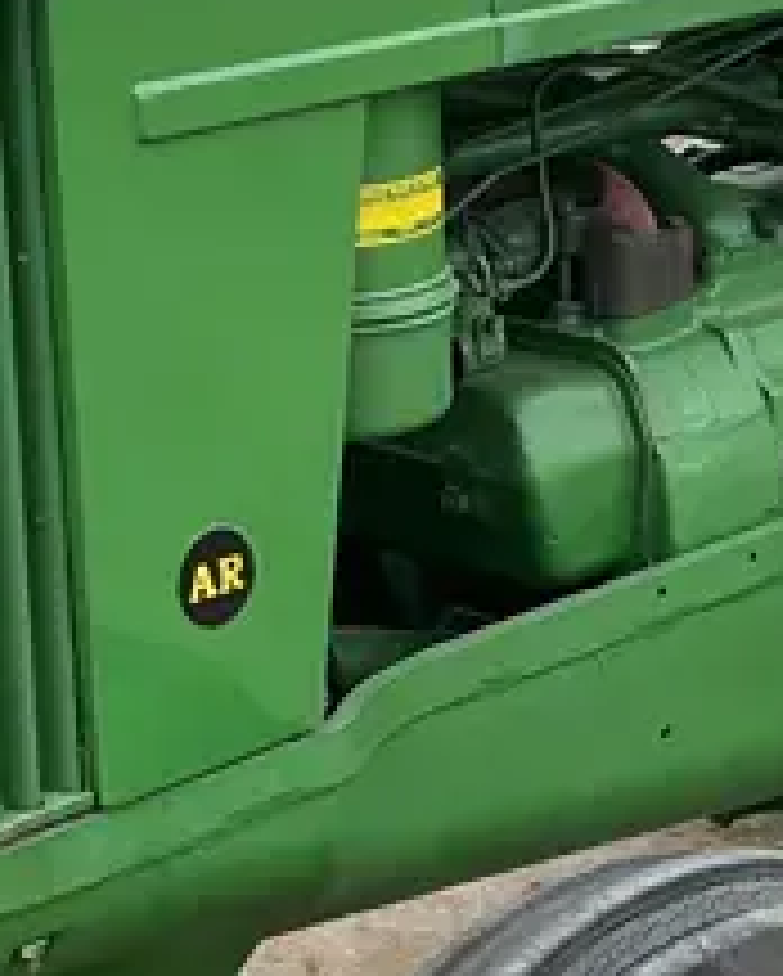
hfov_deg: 12.3
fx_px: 3616
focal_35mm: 125
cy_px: 517
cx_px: 720
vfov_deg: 15.4
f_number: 1.8
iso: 20
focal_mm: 3
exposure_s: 1/185
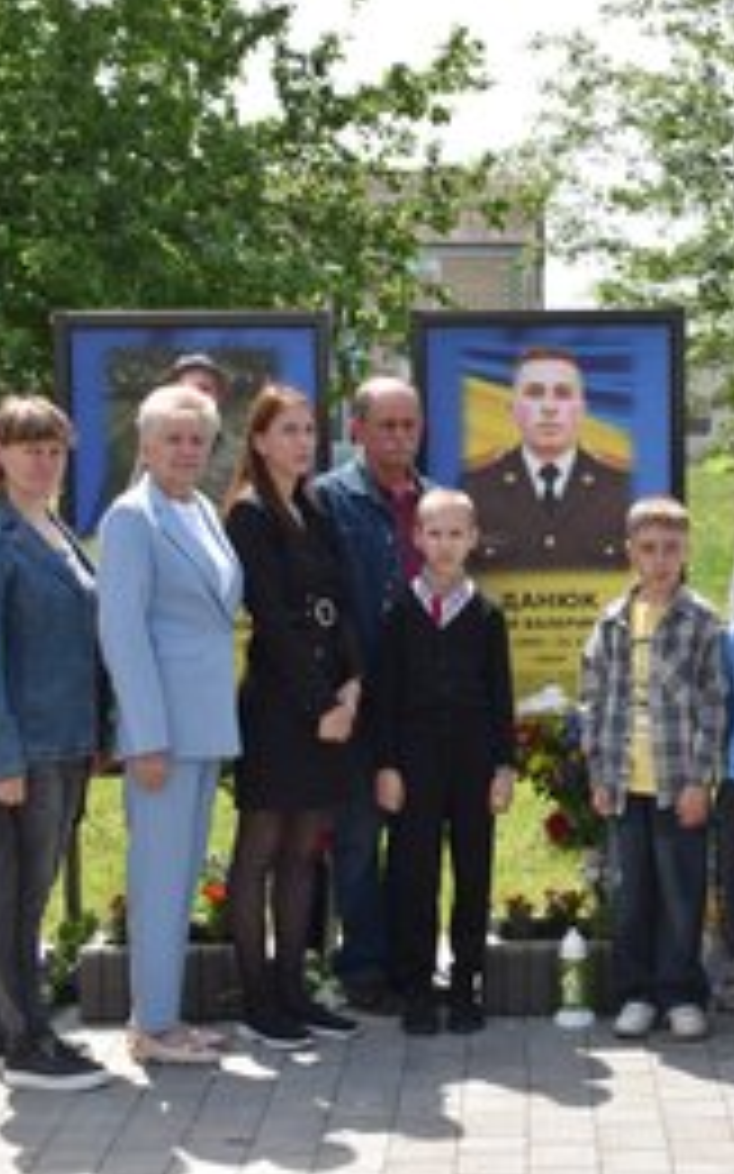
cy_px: 585
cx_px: 486
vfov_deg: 27.5
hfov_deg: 17.3
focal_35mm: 75
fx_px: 2402
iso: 200
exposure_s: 1/320
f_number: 9
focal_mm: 32
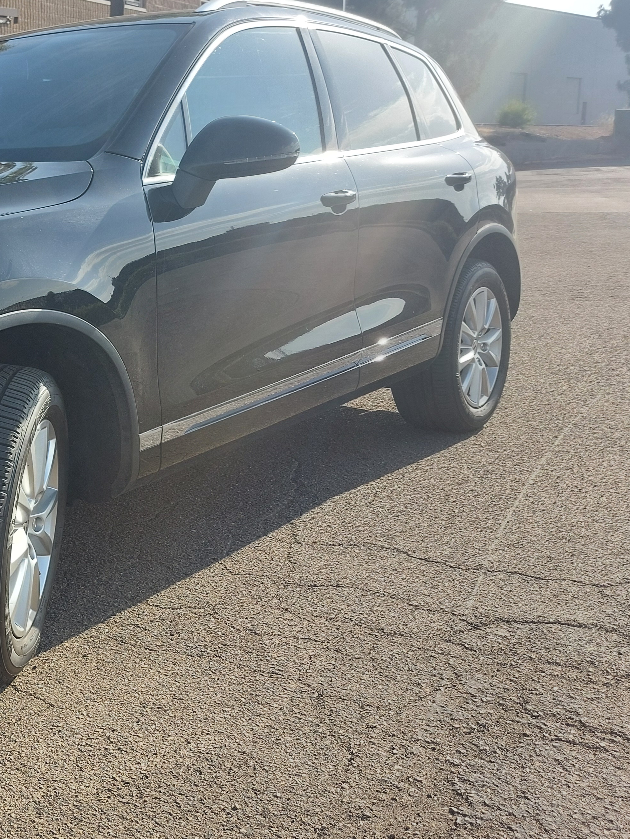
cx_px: -62
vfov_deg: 44.6
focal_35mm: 42
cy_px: 351
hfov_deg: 30.7
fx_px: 1019
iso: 25
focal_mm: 5.23
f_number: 1.8
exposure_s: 1/391
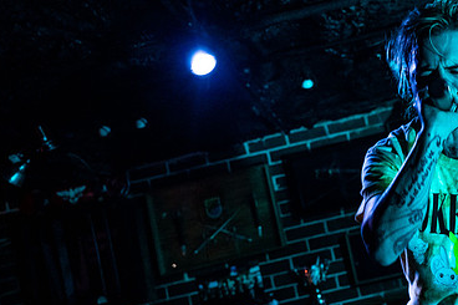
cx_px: 379
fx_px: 585
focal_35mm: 46
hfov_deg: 40.6
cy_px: 200
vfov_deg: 29.0
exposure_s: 1/250
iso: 2000
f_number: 2.8
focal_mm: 24
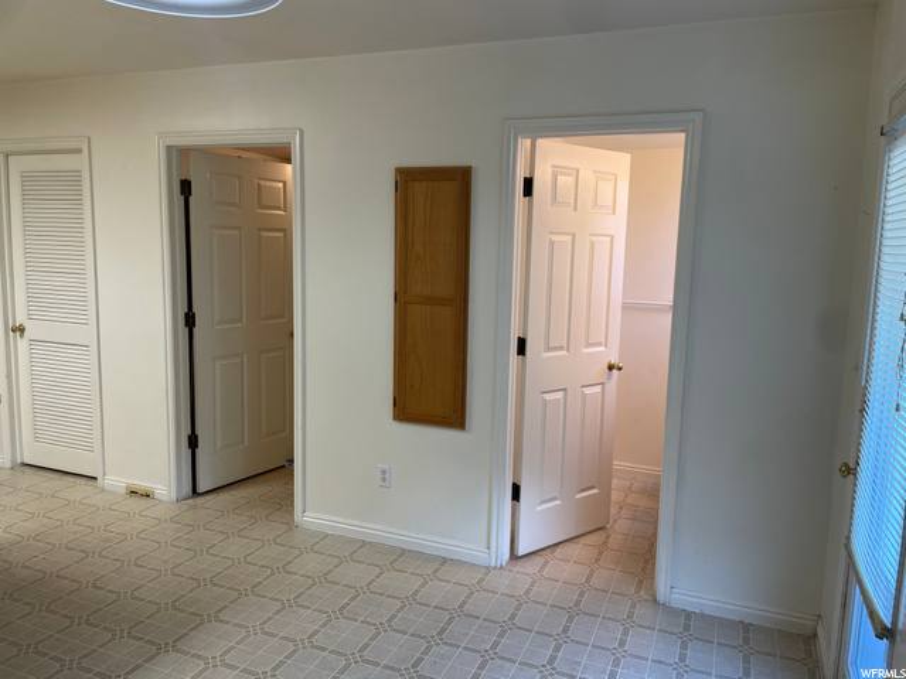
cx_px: 453
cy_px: 340
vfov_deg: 53.1
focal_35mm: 26
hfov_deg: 67.3
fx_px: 680
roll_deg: -1.2
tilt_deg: -7.0
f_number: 1.6
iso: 125
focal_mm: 4.2
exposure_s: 1/120
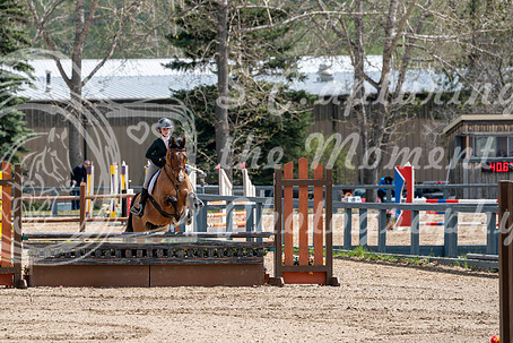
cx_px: 195
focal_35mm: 286
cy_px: 157
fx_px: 4077
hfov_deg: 7.2
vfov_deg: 4.8
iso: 100
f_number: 5.6
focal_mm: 224
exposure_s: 1/400
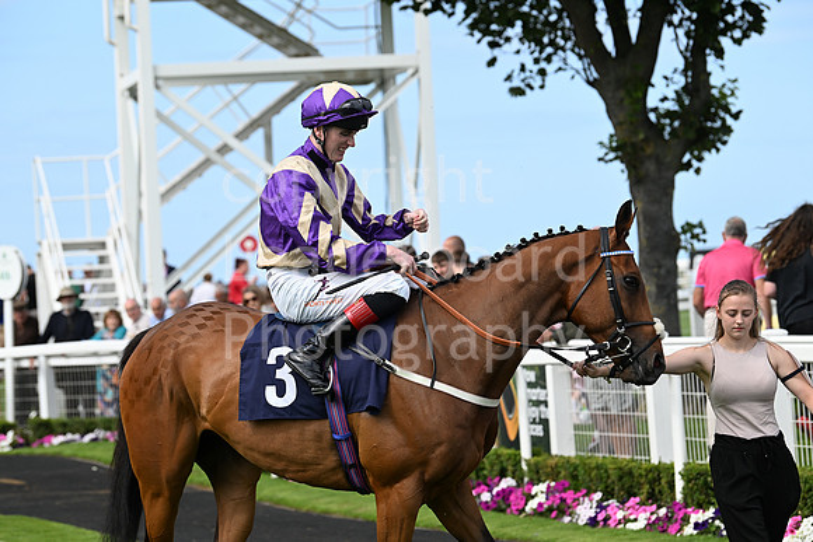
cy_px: 271
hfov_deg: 14.2
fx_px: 3275
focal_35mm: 145
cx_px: 406
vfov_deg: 9.5
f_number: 5
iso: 500
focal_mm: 145
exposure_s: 1/2500
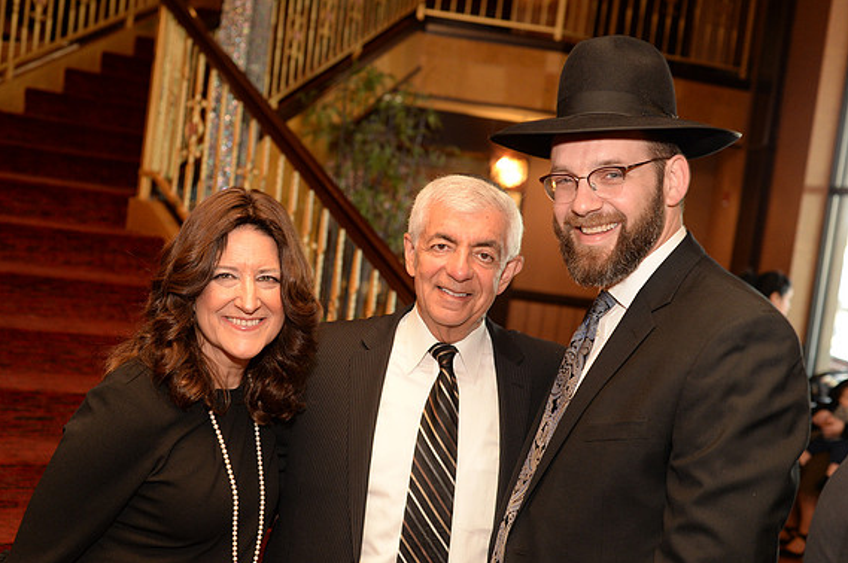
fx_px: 1200
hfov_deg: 38.9
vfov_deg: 26.4
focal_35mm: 51
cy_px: 283
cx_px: 428
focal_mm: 50
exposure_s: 1/100
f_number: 5
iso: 2000
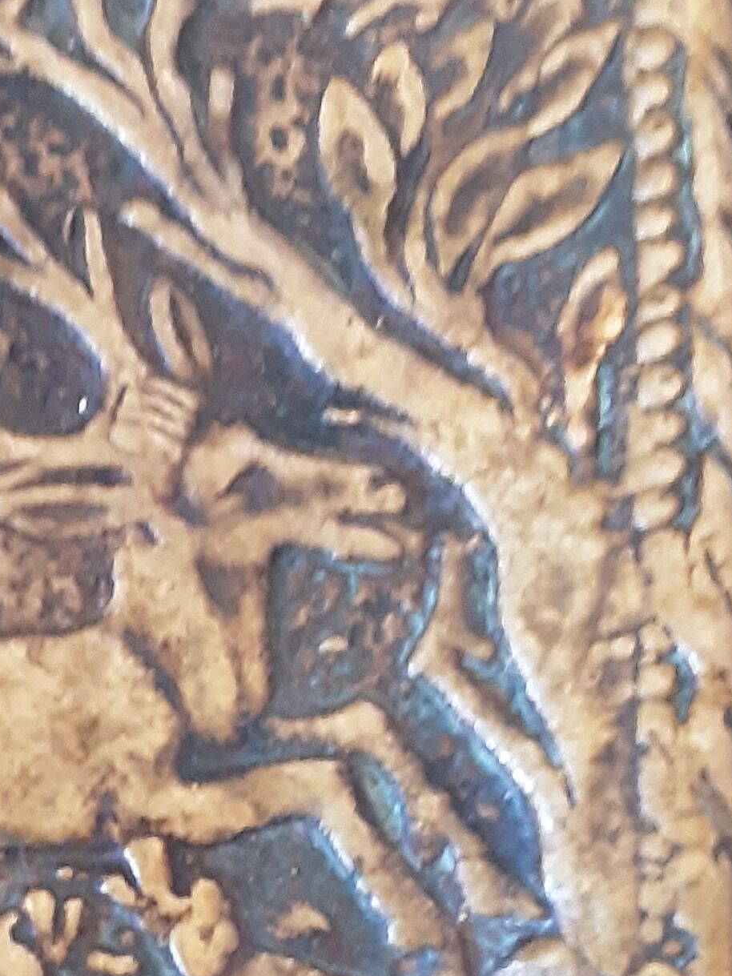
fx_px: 2115
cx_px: -173
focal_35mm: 75
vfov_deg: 25.6
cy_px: 765
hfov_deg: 18.5
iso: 250
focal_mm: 2.9
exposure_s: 1/25
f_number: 1.9
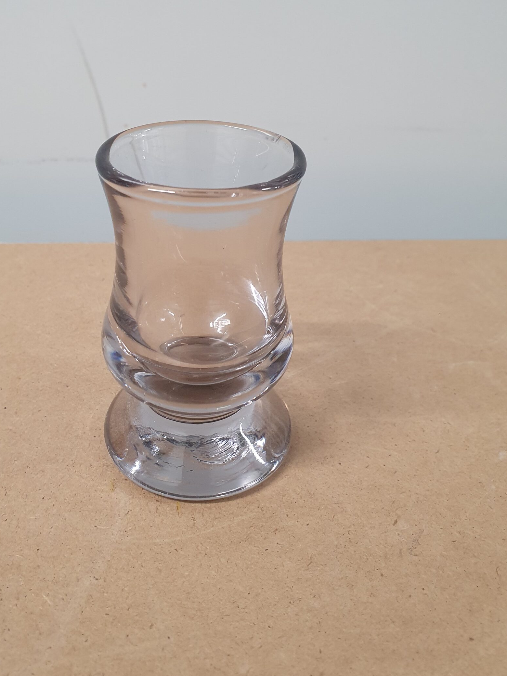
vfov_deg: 56.6
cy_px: 291
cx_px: 204
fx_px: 625
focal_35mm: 32
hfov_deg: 43.9
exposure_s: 1/50
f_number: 2.4
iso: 320
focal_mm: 4.32
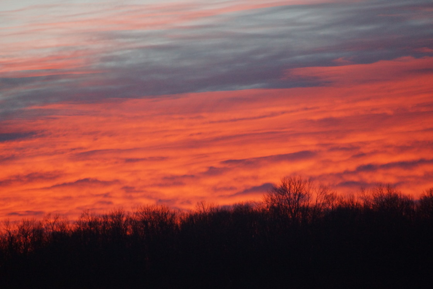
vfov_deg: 3.7
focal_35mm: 375
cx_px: 216
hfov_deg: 5.5
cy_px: 144
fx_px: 4509
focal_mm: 250
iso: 1000
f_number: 6.3
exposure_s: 1/400
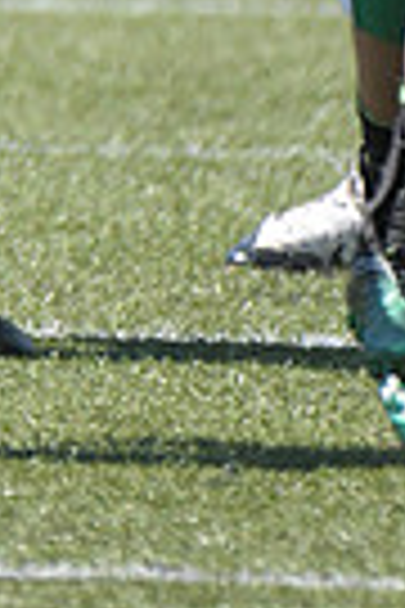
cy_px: -396
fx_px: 35772
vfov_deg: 1.0
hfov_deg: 0.6
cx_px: -412
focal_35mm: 2120
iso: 640
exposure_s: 1/2500
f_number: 4
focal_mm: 330
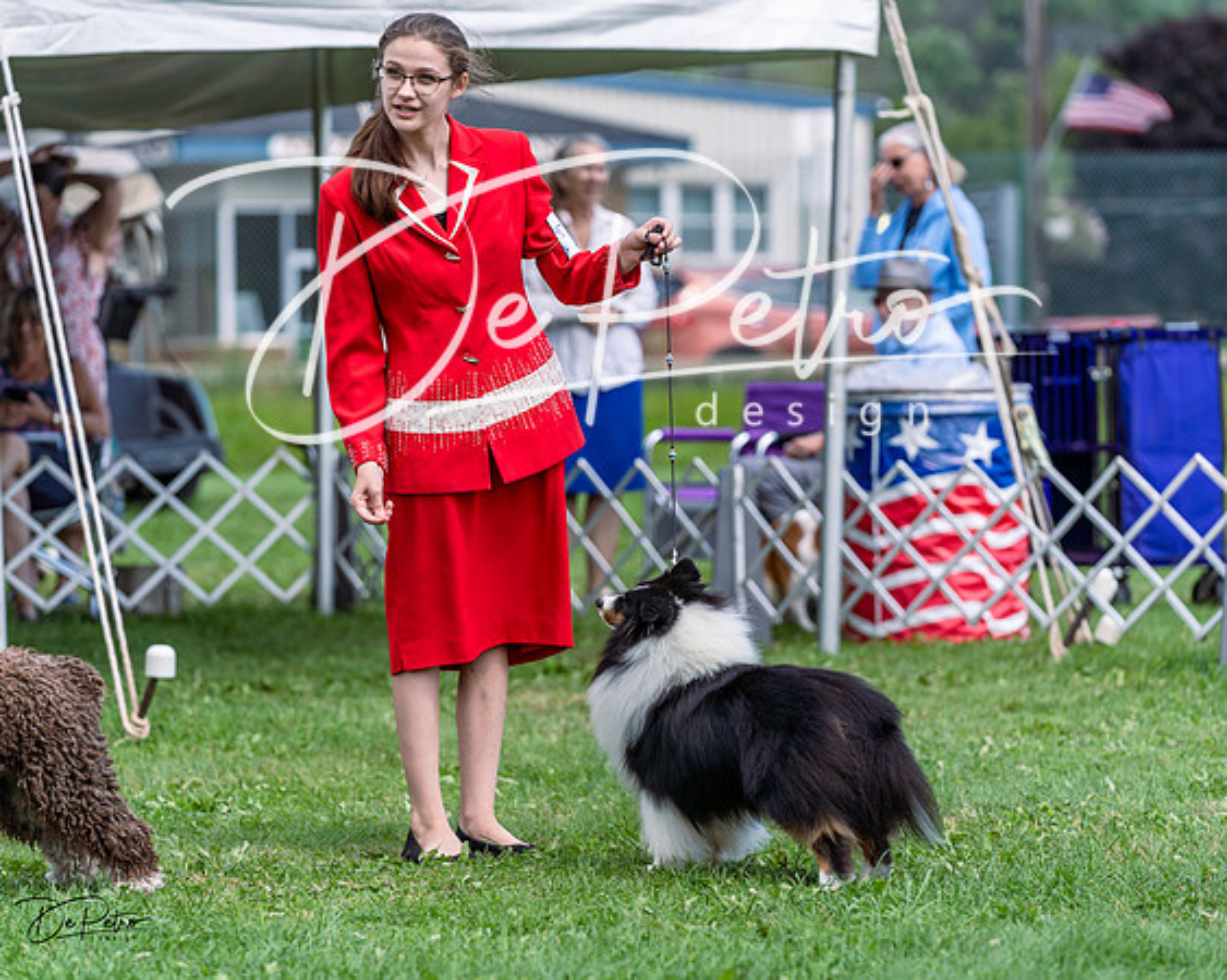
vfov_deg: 10.0
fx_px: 5601
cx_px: 614
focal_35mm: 154
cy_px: 490
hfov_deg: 12.5
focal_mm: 137
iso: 100
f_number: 3.5
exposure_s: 1/1000
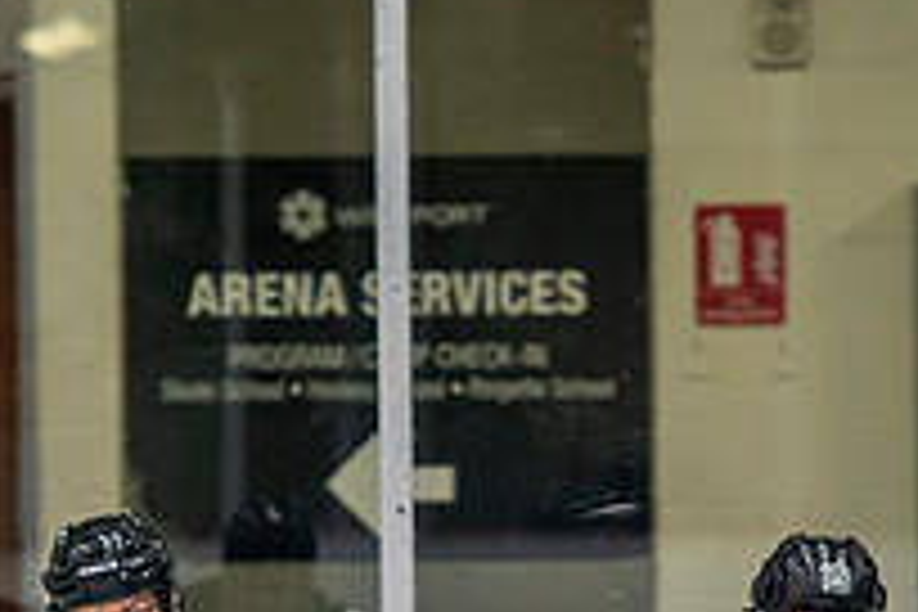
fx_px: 14993
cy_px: 754
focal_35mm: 588
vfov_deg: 2.3
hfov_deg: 3.5
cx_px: 550
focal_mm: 145
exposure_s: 1/640
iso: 2000
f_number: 3.2
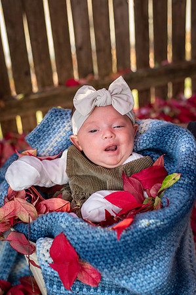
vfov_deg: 39.6
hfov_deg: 26.9
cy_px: 148
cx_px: 98
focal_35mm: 50
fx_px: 409
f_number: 3.2
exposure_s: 1/1600
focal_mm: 50
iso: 3200
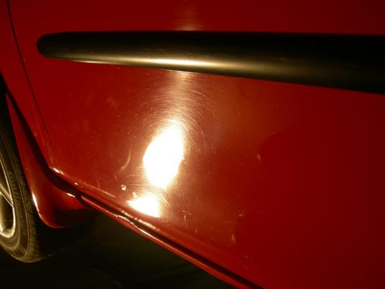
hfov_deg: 49.0
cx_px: 192
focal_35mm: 38
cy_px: 144
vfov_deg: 37.7
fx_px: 423
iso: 64
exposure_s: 1/35.1
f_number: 2.8
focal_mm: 8
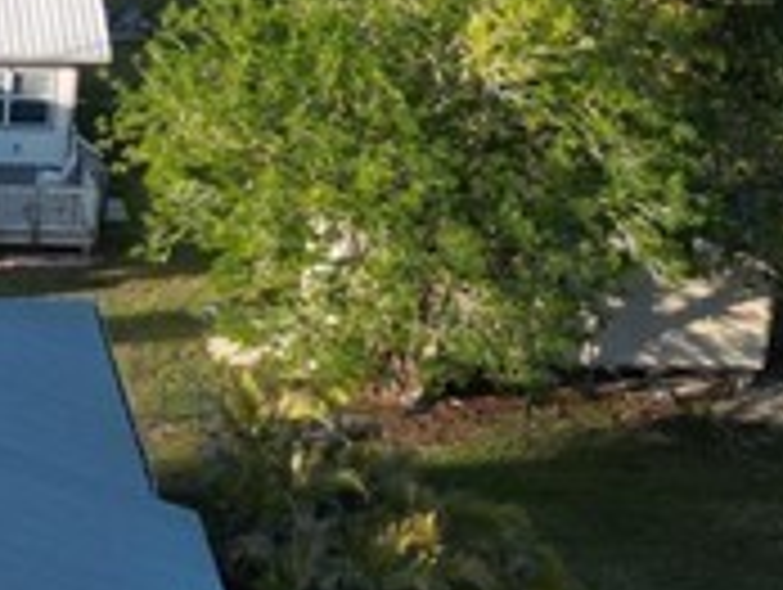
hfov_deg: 12.9
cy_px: 432
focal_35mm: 141
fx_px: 3194
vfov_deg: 10.5
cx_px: -554
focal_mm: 6.72
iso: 200
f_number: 1.7
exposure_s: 1/1500
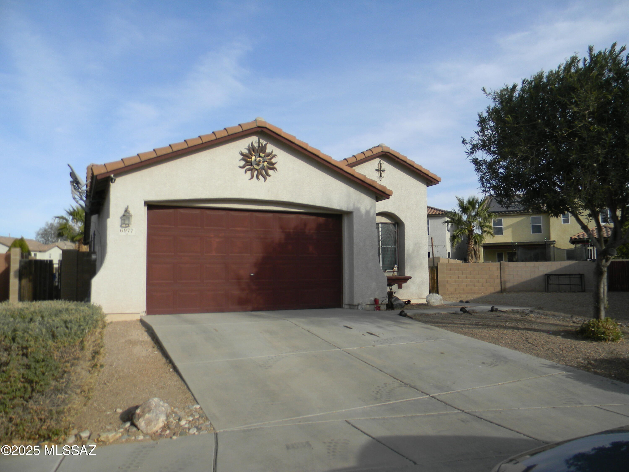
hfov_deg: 63.4
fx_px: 509
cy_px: 236
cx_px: 314
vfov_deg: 49.7
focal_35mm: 28
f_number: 7
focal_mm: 5
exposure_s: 1/230
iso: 80
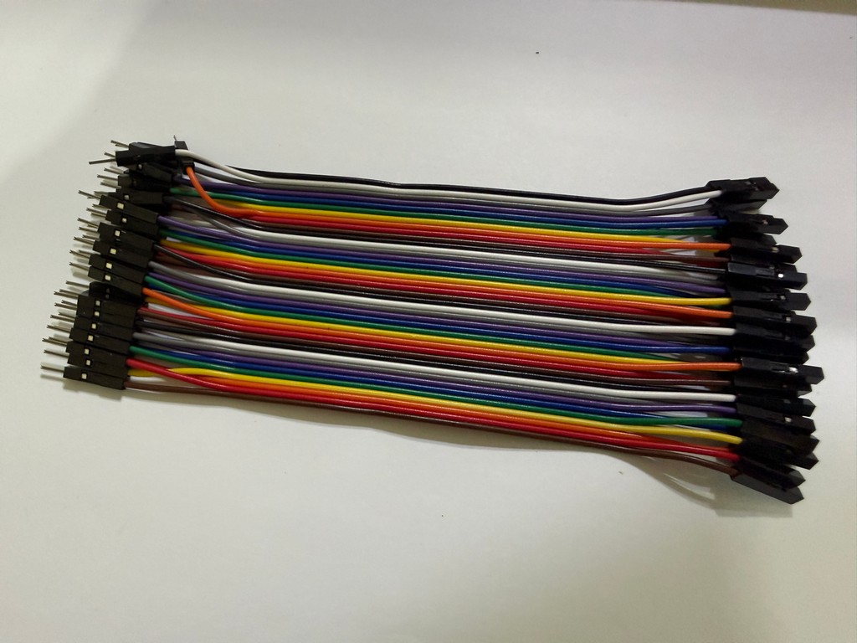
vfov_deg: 54.9
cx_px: 428
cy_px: 322
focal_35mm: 25
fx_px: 619
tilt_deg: -71.3
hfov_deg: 69.4
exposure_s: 1/60
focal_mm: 2.22
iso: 400
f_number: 2.2
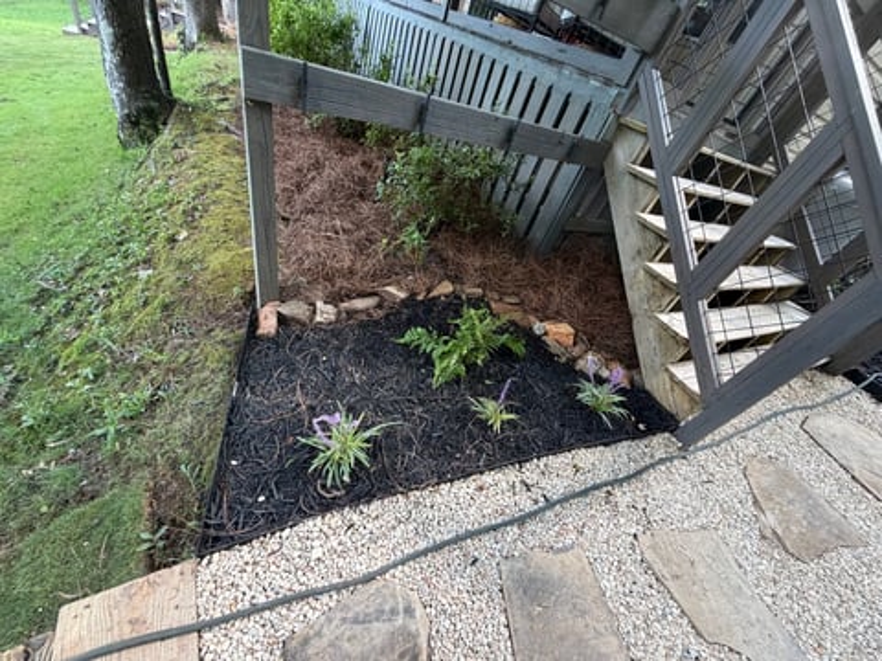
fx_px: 357
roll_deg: -21.1
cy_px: 330
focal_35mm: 14
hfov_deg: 102.1
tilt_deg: -39.4
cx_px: 441
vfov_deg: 85.7
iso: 200
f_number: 2.2
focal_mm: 2.22
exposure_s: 1/121
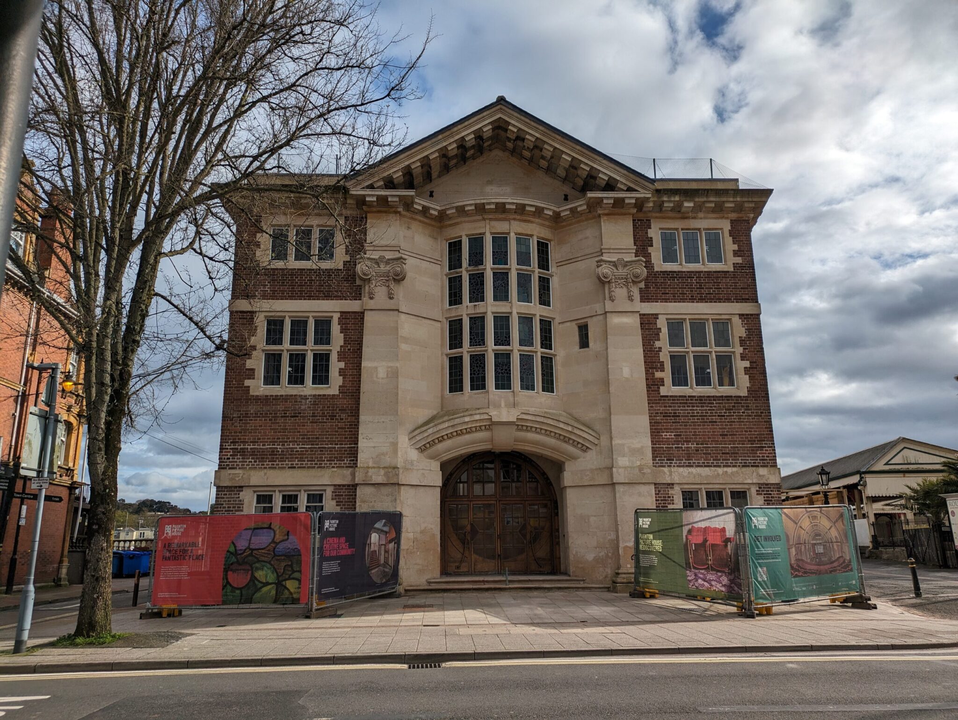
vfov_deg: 54.9
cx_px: 479
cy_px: 360
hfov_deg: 69.4
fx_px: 692
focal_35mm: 25
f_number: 1.89
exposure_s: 1/4444
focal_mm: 5.43
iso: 48
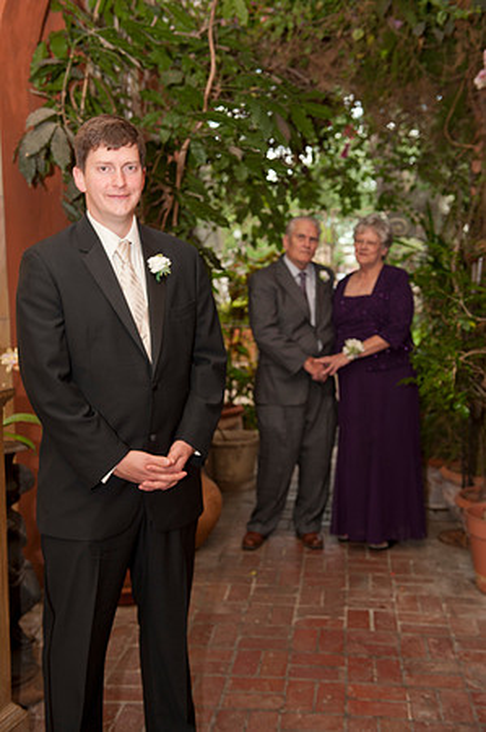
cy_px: 366
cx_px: 243
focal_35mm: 42
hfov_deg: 31.8
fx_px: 852
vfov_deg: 46.4
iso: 250
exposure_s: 1/125
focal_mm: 42
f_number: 4
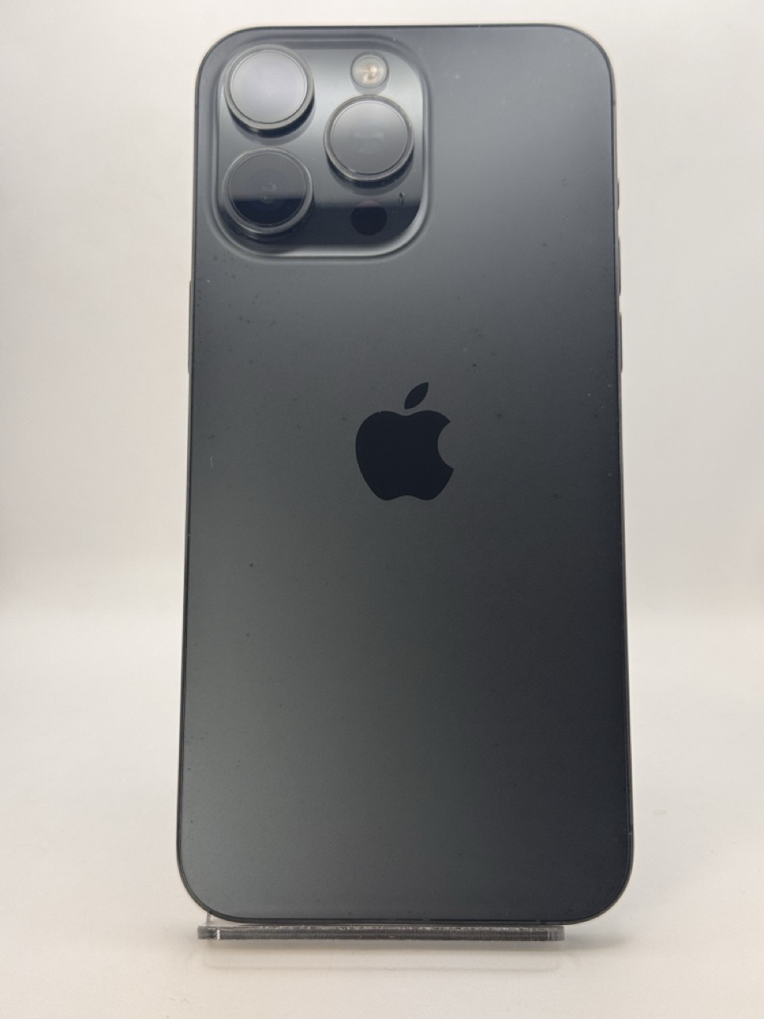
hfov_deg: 30.3
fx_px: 1413
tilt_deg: -11.4
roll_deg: +0.7
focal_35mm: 48
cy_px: 510
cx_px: 382
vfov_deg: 39.7
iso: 64
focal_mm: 6.76
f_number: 1.78
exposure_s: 1/385
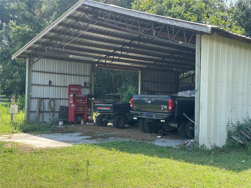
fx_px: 348
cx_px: 126
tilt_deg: +2.0
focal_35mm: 48
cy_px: 94
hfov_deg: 39.7
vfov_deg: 30.3
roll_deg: -0.6
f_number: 1.78
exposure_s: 1/797
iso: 64
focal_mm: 6.86
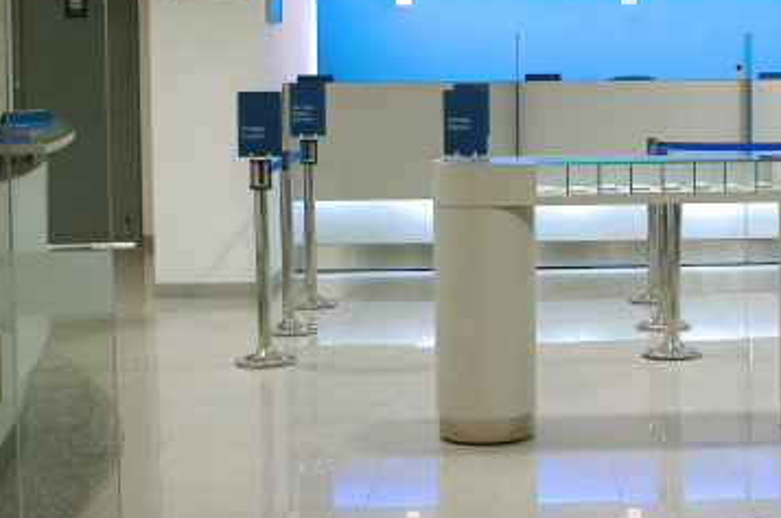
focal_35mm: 72
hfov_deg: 27.5
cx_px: 637
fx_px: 1560
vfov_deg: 18.8
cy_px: 134
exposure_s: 1.3
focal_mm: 28
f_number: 14
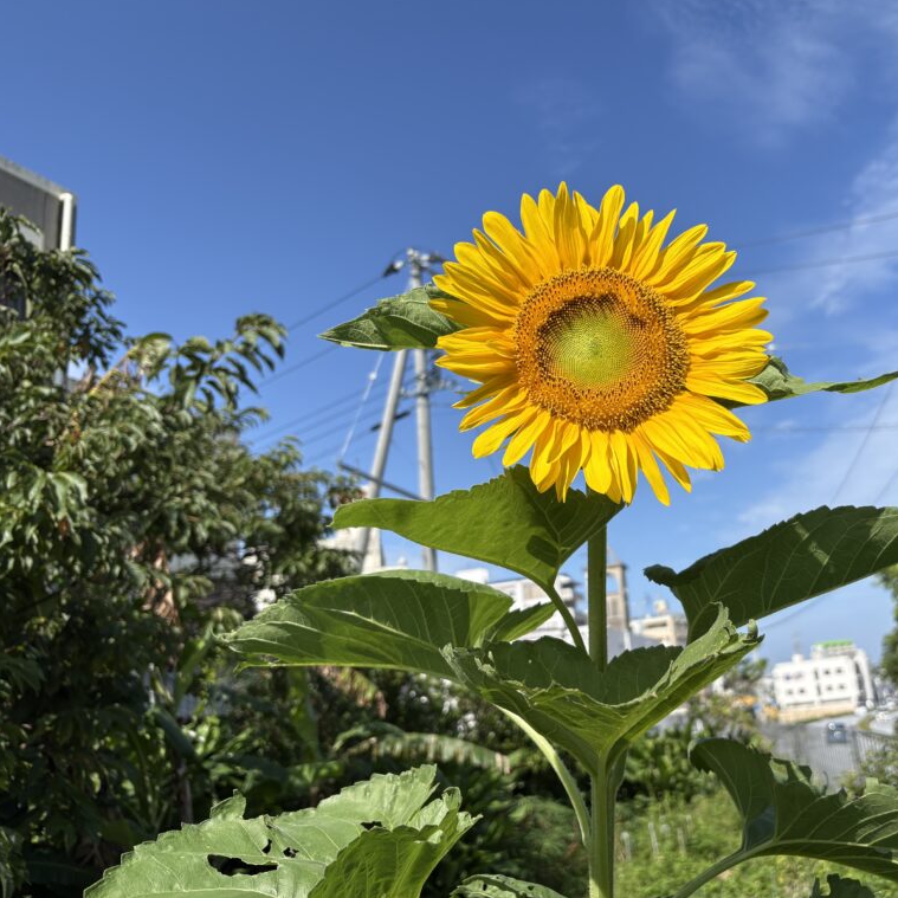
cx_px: 601
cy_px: 446
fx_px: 910
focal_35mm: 31
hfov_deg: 51.5
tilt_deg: +15.5
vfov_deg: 52.5
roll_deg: +7.4
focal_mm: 5.96
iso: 50
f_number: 1.6
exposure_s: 1/3623
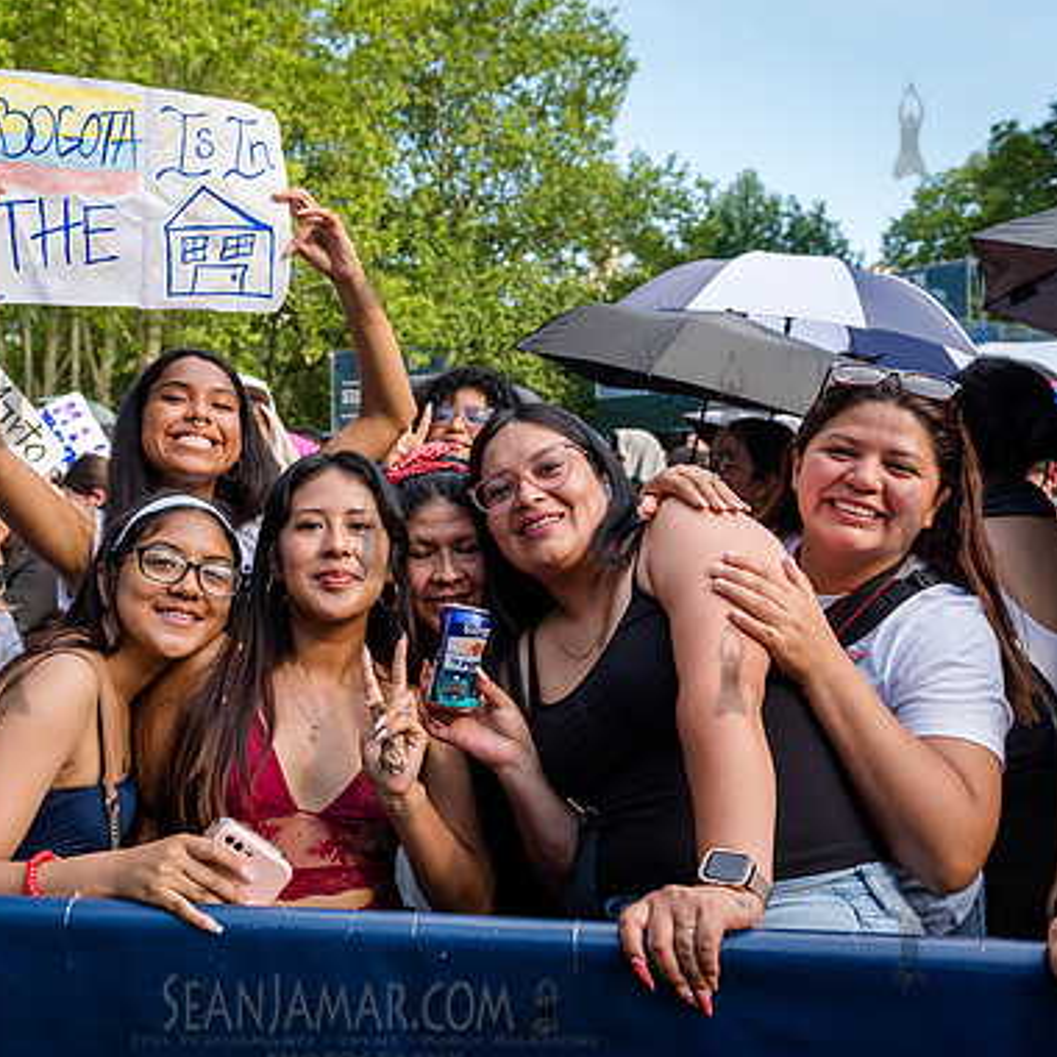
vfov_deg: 47.2
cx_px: 370
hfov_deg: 46.6
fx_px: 1209
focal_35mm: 35
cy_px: 533
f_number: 4
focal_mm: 27
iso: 500
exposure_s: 1/800
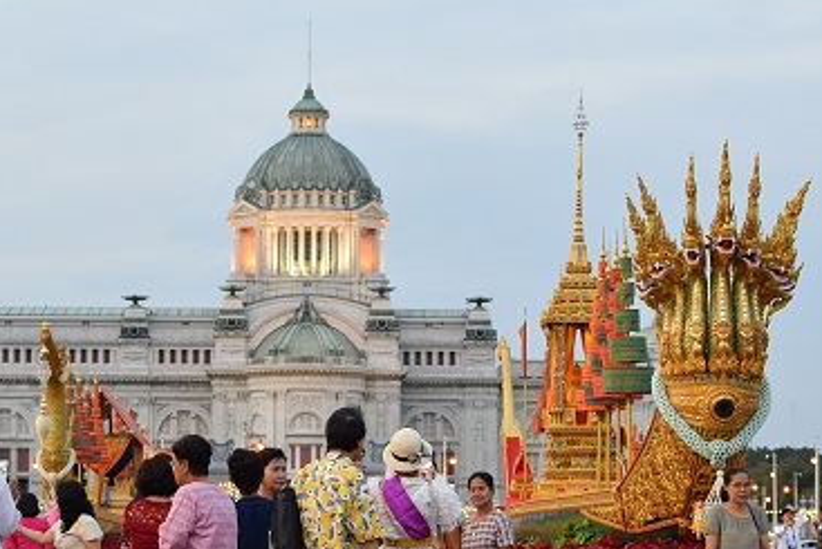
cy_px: 392
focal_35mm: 107
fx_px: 2444
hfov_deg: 19.0
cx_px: 296
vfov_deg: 12.8
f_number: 2.5
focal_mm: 35
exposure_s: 1/125
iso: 500
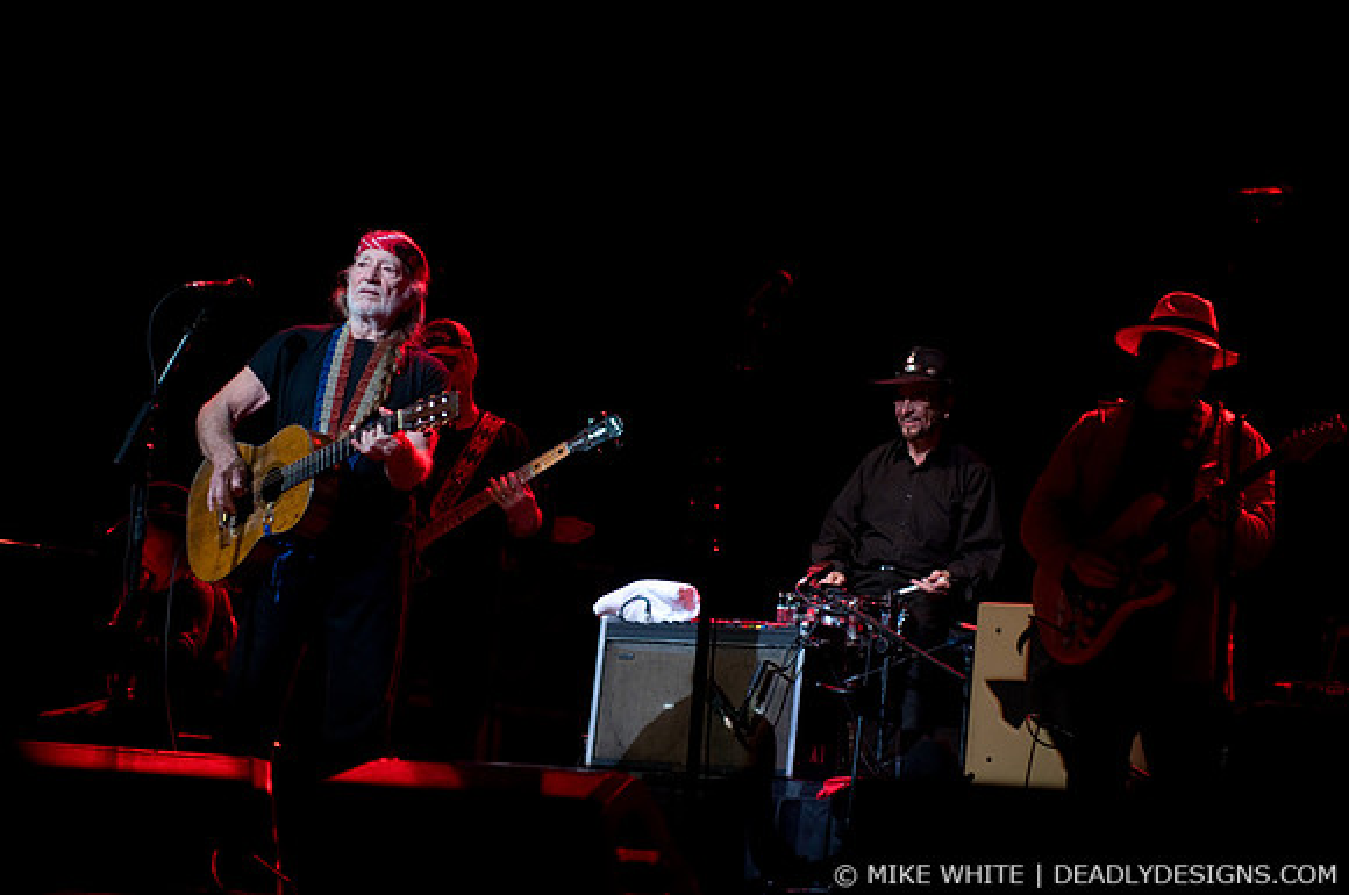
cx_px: 674
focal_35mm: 105
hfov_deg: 19.5
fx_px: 3929
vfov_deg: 13.0
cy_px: 448
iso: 800
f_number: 3.2
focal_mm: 70
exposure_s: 1/125
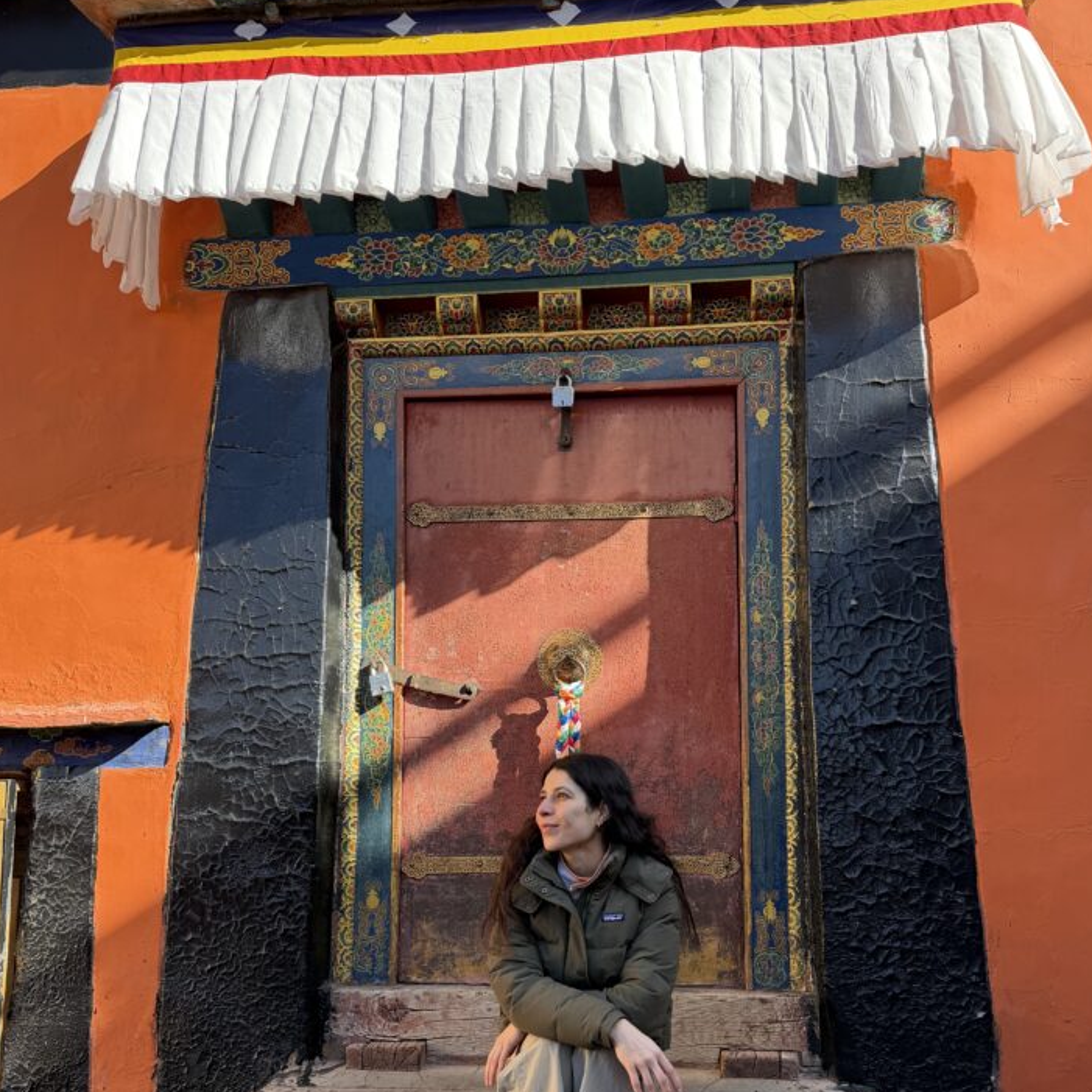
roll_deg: +0.2
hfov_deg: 52.5
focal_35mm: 31
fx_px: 1106
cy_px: 727
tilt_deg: +5.1
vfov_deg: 51.6
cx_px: 589
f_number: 1.78
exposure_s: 1/702
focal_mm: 6.76
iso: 100
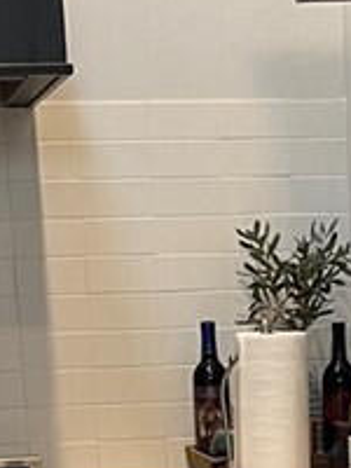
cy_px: 959
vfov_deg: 11.3
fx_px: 2109
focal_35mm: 156
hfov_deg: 9.4
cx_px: 370
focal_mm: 5.7
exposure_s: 1/60
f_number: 1.5
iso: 100
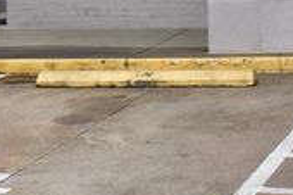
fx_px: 1333
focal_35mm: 164
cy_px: -74
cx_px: 505
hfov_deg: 11.7
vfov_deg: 8.2
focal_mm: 29
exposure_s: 1/100
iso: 400
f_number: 9
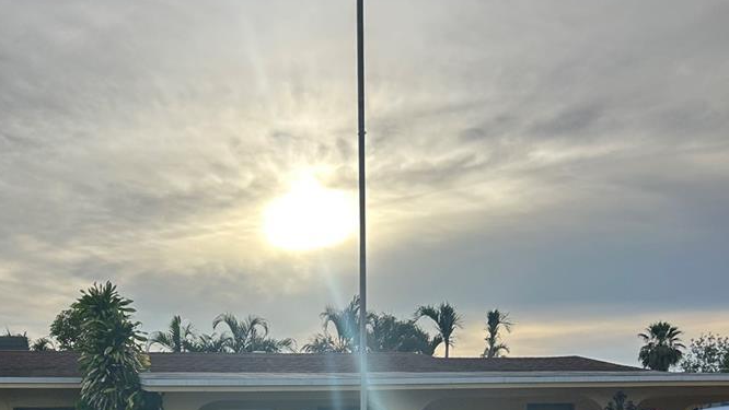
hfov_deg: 40.1
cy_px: 557
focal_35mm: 51
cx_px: 241
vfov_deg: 21.0
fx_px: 986
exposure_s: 1/4274
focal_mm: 5.7
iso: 50
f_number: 1.5
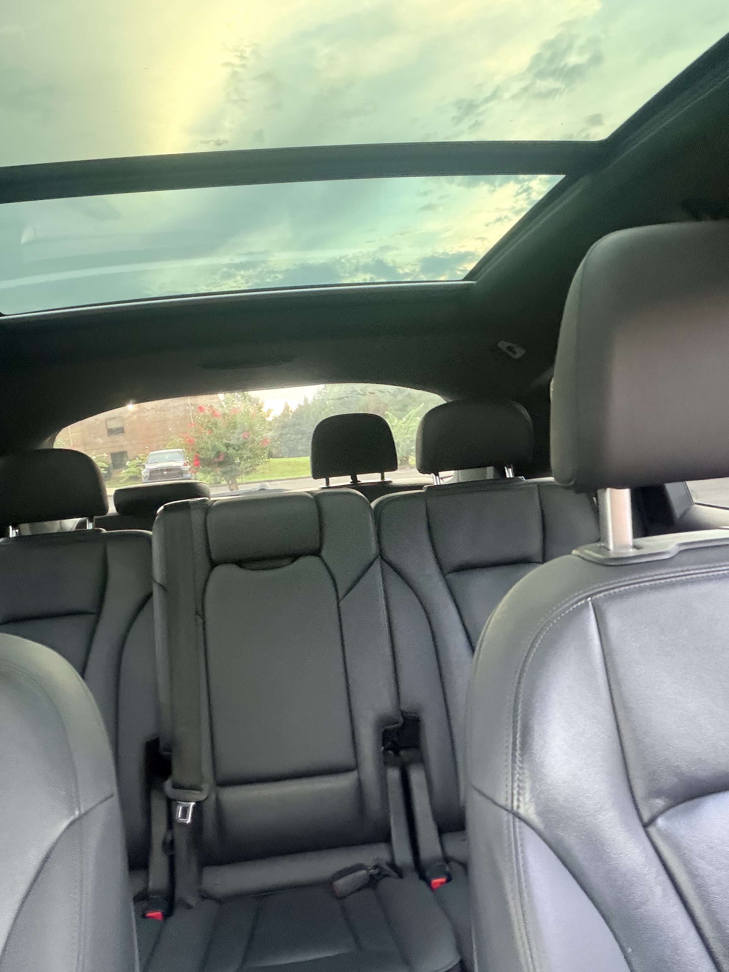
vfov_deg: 60.0
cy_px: 486
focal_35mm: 30
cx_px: 364
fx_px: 842
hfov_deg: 46.8
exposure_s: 1/30
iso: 500
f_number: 1.9
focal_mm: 2.71
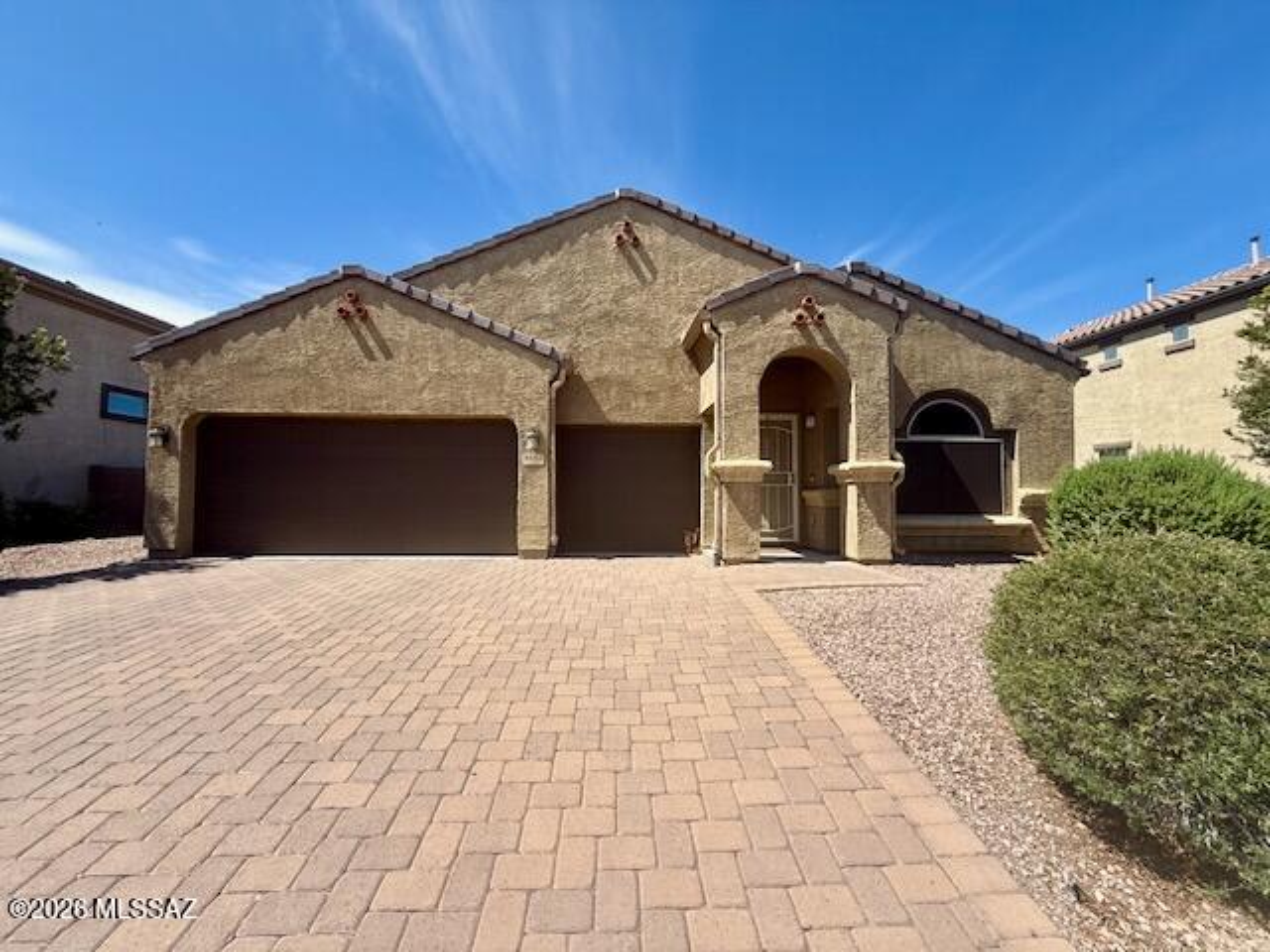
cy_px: 476
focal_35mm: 14
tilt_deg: +2.0
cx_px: 635
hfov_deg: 102.1
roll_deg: -0.3
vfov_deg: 85.7
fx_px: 514
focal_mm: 2.22
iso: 50
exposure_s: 1/1534
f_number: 2.2
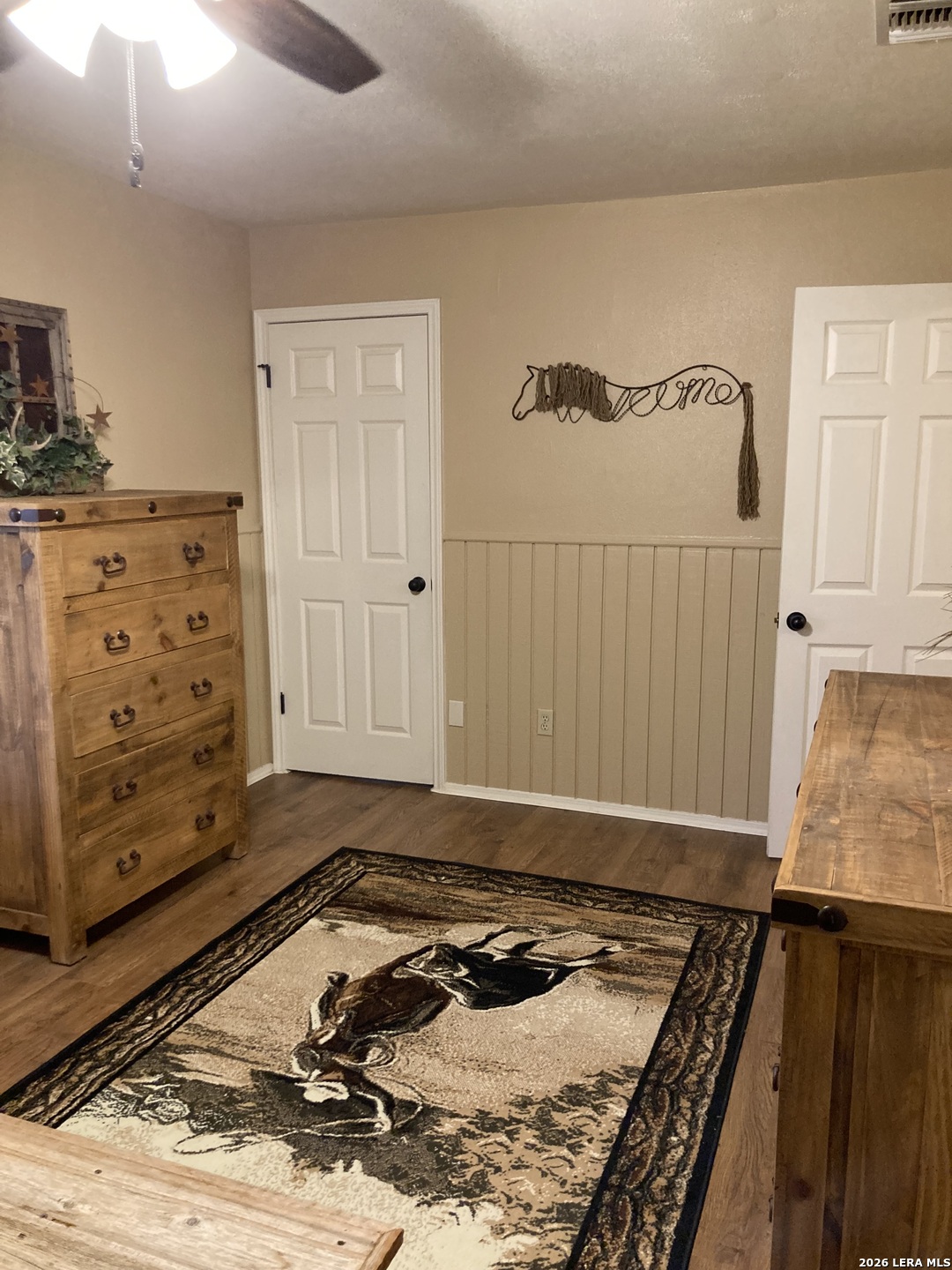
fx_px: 1027
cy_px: 635
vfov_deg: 63.4
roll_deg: -1.0
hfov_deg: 49.7
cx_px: 476
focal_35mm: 28
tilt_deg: -7.8
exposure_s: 1/40
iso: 250
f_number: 1.8
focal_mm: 3.99
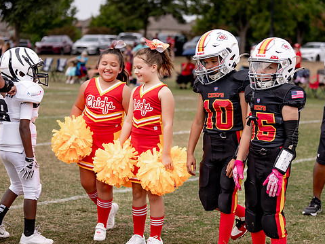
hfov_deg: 22.0
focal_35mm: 89
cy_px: 139
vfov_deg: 16.6
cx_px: 191
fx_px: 835
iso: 160
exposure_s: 1/2000
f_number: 2.8
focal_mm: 70
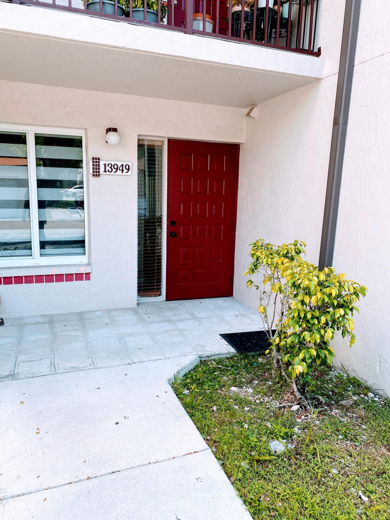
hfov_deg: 53.1
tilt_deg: -10.0
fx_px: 391
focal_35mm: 26
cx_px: 195
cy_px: 260
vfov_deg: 67.3
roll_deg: -1.6
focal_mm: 4.25
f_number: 1.8
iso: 32
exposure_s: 1/369
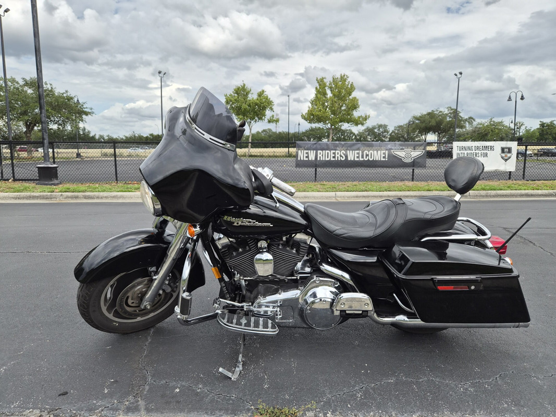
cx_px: 278
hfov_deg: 73.9
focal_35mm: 23
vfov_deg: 58.9
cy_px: 208
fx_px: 369
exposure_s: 1/3688
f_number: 1.8
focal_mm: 5.4
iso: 80
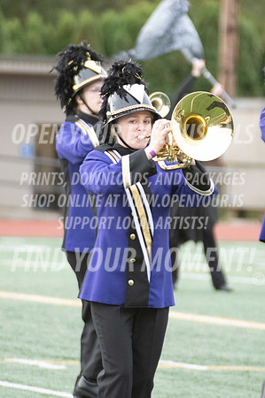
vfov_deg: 4.9
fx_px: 4648
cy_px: 199
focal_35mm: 420
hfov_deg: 3.3
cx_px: 132
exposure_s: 1/1250
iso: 2500
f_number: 5.6
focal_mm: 280
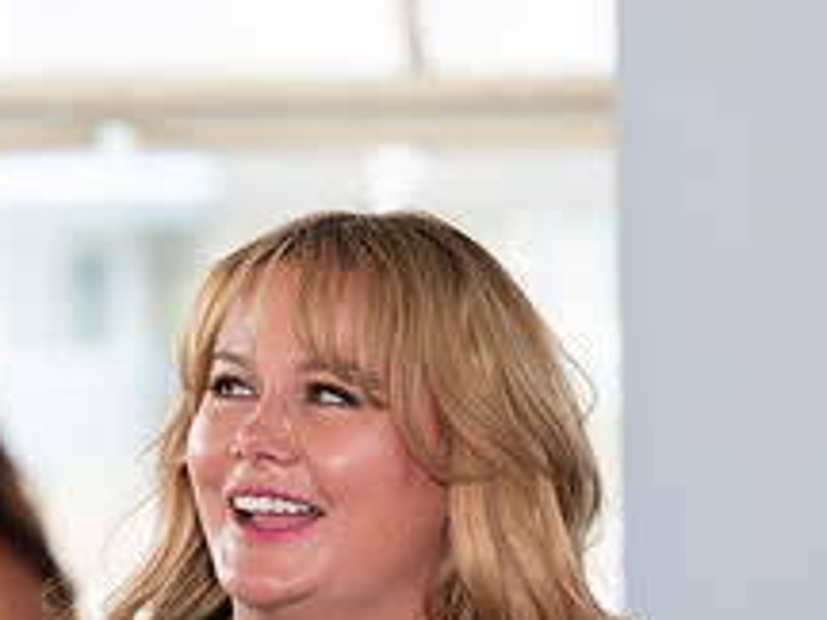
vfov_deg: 6.1
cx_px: -328
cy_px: 604
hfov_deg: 8.0
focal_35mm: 244
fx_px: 5829
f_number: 2.8
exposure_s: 1/640
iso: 1250
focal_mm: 82
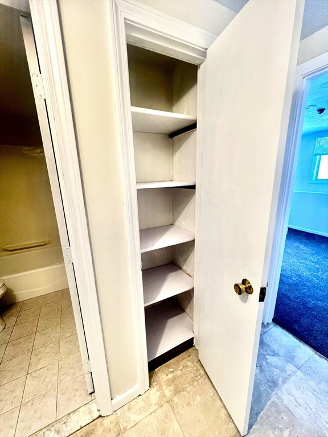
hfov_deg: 89.9
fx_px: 164
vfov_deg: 106.2
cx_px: 164
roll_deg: +1.5
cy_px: 218
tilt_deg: -13.3
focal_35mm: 13
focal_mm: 1.57
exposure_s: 1/60
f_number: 1.8
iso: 160
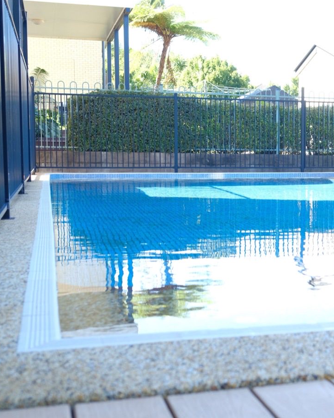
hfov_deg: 25.3
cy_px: 221
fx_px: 717
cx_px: 311
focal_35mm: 58
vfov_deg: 32.5
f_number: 3.6
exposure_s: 1/100
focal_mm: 23
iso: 200
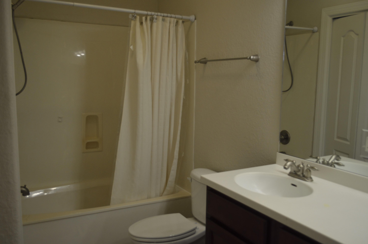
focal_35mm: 33
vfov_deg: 39.8
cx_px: 184
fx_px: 337
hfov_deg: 57.3
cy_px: 122
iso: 500
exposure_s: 1/60
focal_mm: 22
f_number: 4
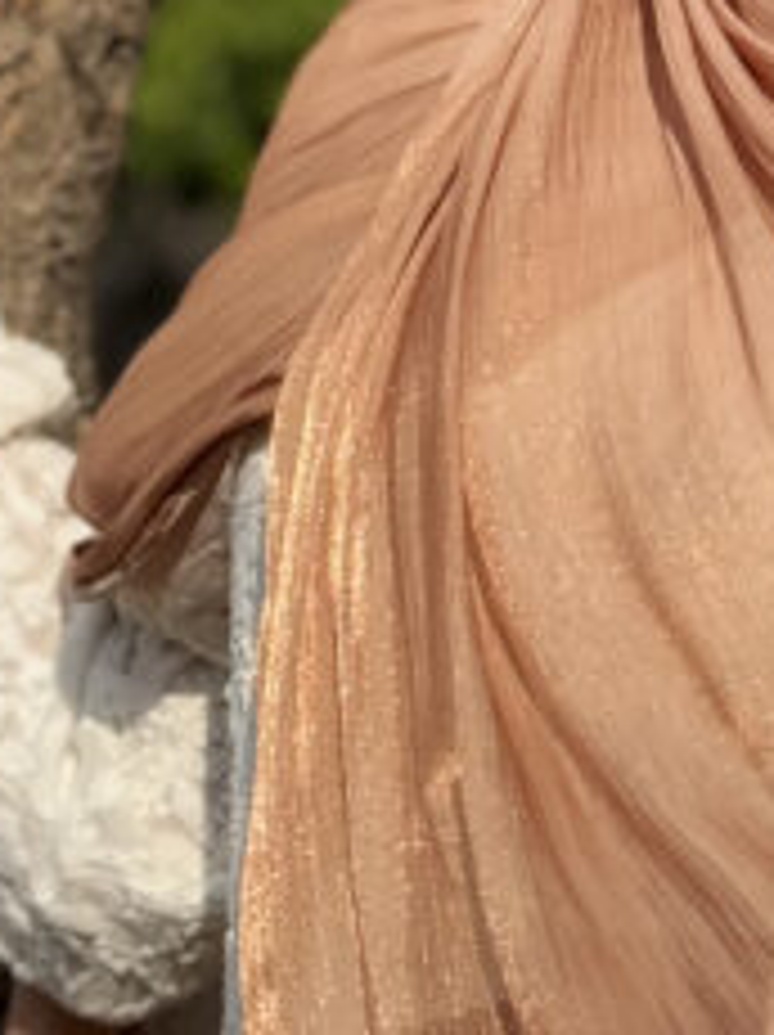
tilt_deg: +9.4
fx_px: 4988
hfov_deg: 8.8
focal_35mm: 167
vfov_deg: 11.4
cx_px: 742
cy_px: -441
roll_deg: -0.2
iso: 64
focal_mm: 6.76
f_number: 1.78
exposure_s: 1/3425
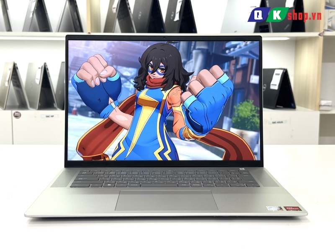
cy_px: 126
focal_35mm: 48
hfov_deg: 39.7
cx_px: 168
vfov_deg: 30.3
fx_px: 465
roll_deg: +0.9
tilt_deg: -8.3
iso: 64
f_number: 1.78
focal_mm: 6.76
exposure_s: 1/100
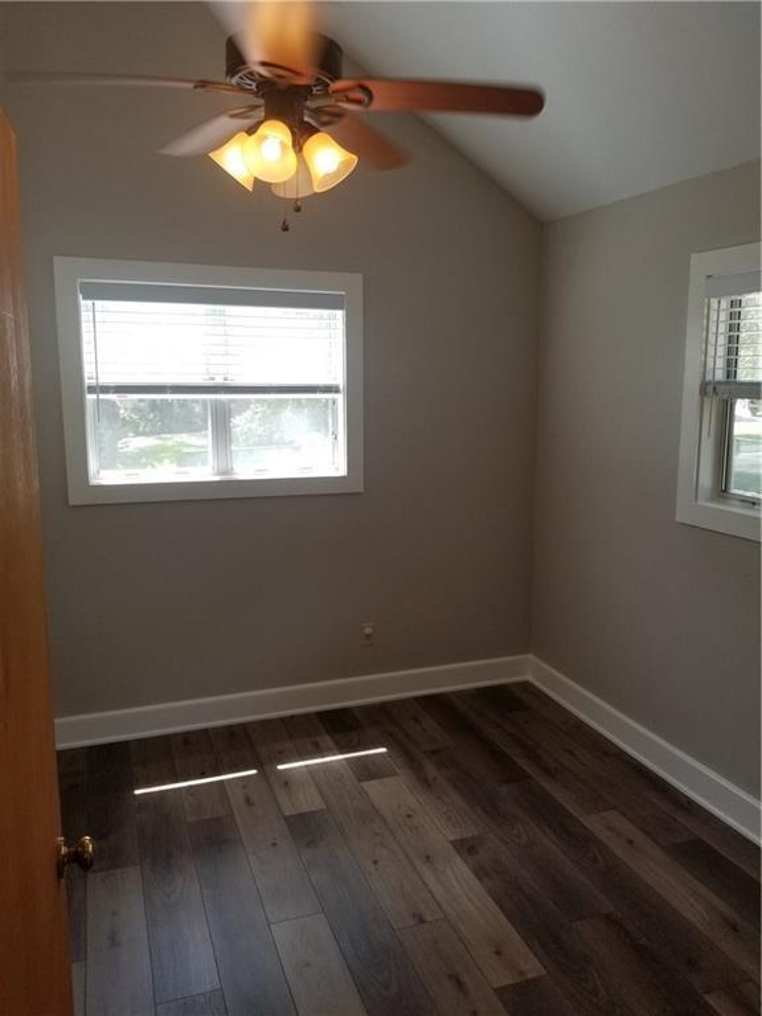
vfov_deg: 67.3
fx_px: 763
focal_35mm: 26
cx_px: 381
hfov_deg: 53.1
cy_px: 508
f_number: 1.7
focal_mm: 4.25
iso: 50
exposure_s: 1/125
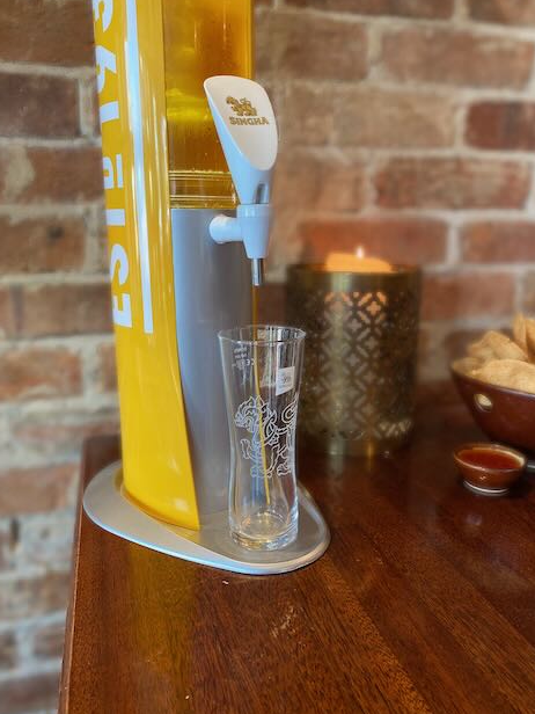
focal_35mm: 27
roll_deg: -0.1
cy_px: 357
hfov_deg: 51.4
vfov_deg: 65.3
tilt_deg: -12.7
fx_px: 556
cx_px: 269
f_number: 1.8
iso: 80
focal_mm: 4.25
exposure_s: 1/50
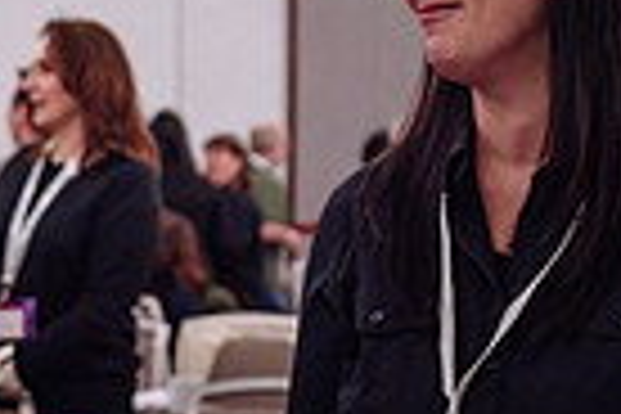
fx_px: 2898
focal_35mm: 168
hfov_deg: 12.0
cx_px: -115
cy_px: 437
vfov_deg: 8.1
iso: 1600
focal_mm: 35
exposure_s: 1/100
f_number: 2.8
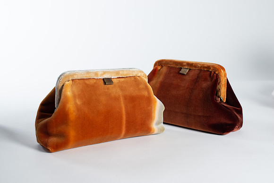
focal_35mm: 50
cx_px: 137
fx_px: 381
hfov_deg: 39.6
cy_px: 92
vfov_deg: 27.0
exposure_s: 1/200
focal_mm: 50
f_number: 5.6
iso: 200
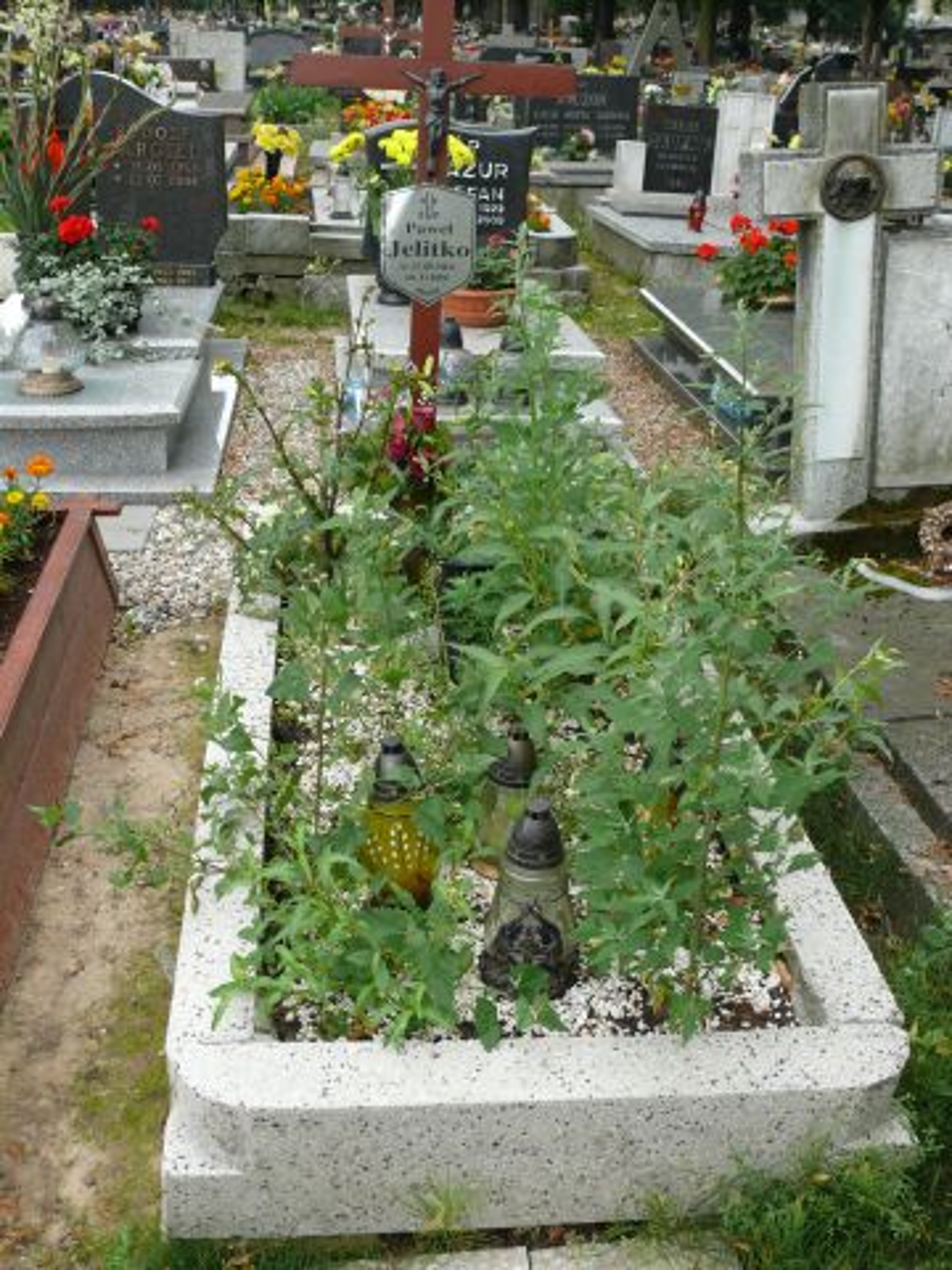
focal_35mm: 35
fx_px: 1283
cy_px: 635
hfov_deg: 40.7
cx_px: 476
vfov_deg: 52.6
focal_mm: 7.4
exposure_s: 1/125
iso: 100
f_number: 3.2
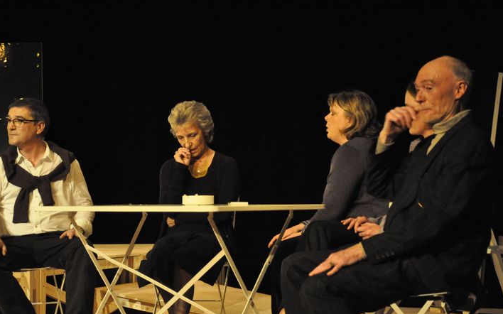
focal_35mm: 107
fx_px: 1466
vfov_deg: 12.2
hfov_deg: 19.5
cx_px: 237
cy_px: 169
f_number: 5.3
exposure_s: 1/60
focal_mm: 62
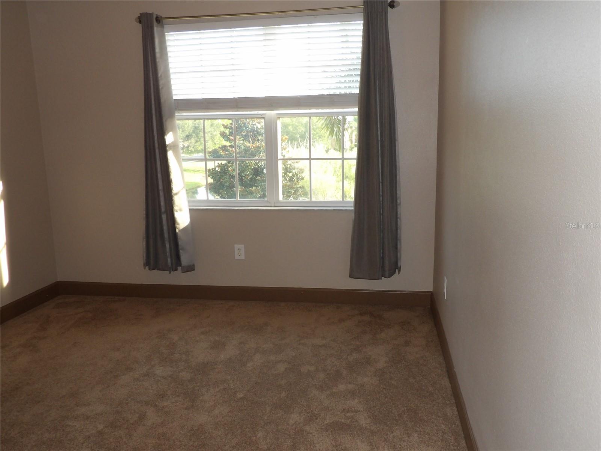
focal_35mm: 28
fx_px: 486
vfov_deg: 49.7
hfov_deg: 63.4
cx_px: 300
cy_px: 226
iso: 200
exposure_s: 1/33
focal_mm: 5
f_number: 3.4
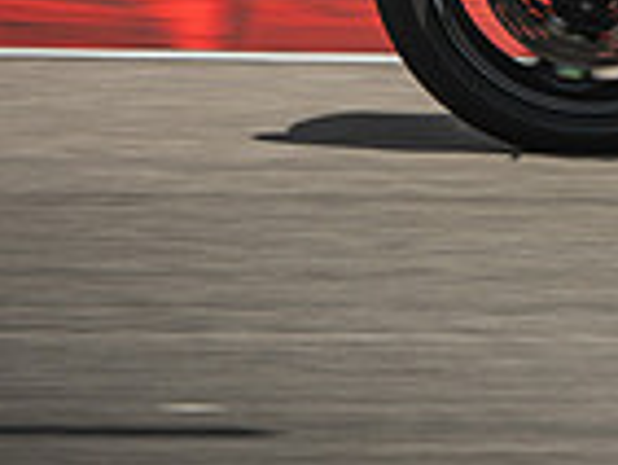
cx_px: 1197
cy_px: -322
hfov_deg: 1.7
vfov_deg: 1.3
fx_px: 21138
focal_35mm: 1183
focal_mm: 200
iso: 160
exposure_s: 1/320
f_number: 5
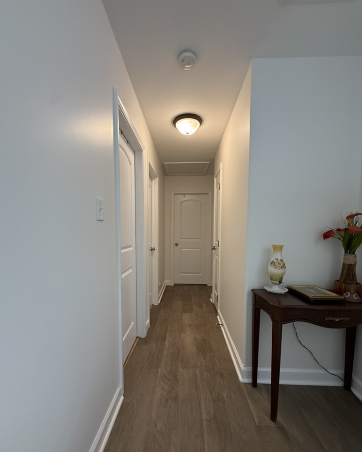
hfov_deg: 84.0
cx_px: 177
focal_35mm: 15
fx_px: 201
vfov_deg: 96.5
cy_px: 248
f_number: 2.2
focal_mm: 2.22
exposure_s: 1/60
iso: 200
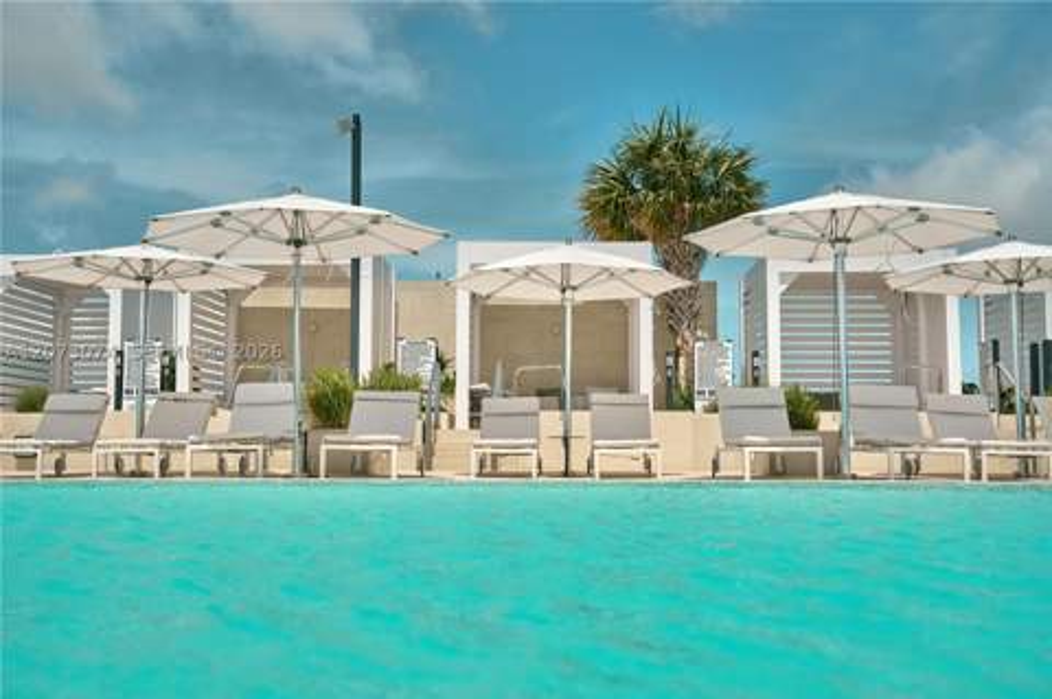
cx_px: 526
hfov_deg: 47.4
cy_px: 350
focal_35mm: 41
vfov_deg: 32.6
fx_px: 1197
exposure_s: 1/1600
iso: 125
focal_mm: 41
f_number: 7.1
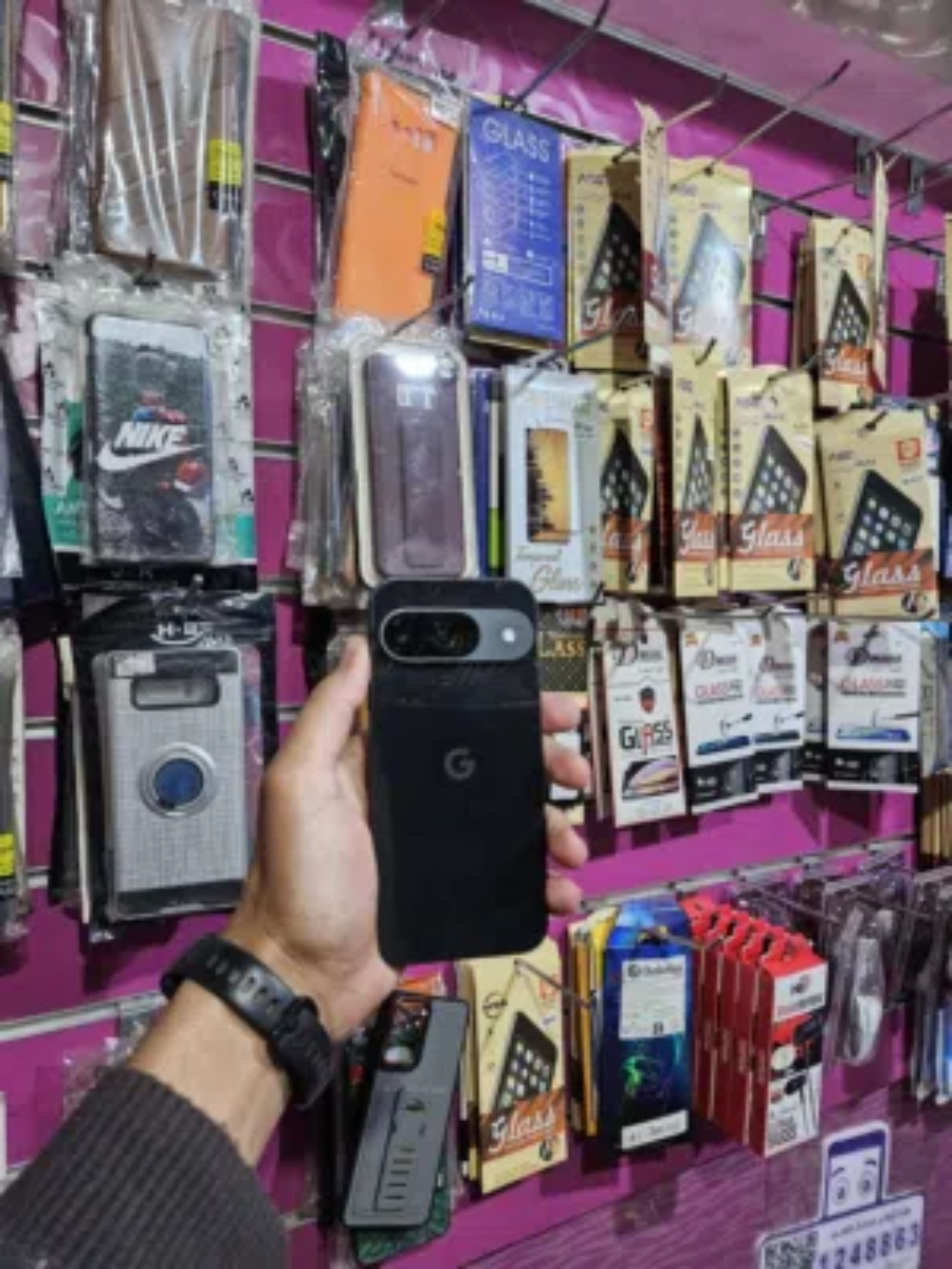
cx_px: 476
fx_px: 843
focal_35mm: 23
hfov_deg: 58.9
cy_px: 634
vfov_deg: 73.9
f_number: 1.8
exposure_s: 1/40
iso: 640
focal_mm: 5.4
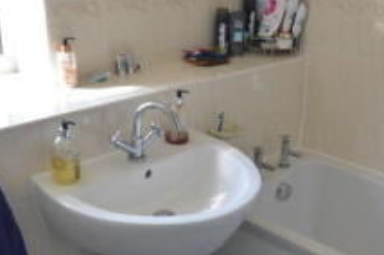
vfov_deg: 29.1
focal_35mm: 46
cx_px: 239
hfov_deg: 42.5
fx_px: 490
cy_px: 158
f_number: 5.6
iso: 400
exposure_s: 1/125
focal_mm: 10
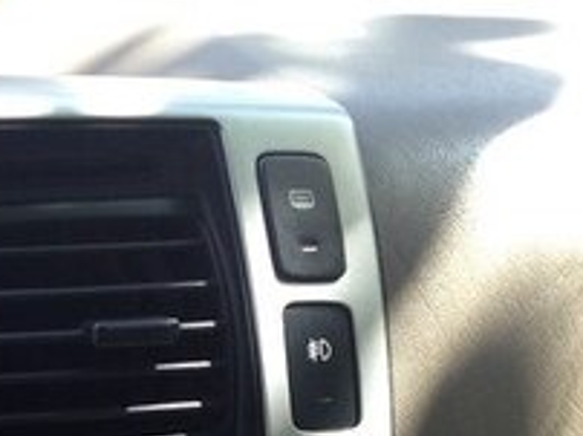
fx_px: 1817
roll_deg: -2.1
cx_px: -107
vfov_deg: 13.1
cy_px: 599
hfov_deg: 17.4
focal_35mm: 108
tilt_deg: -30.1
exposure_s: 1/120
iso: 64
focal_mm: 4.12
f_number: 2.4
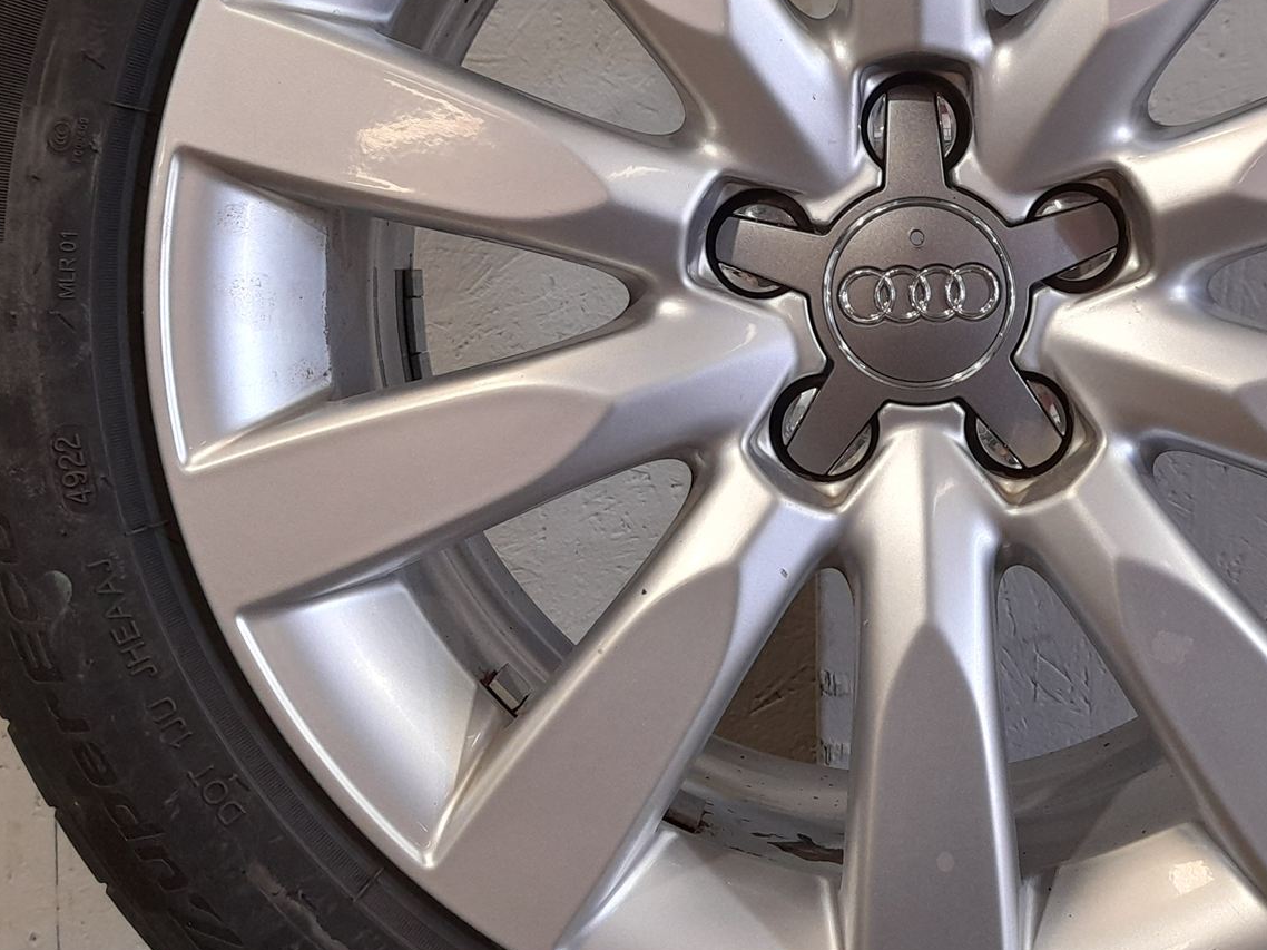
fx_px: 1647
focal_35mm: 45
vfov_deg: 31.7
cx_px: 865
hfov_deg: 41.4
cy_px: 271
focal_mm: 4.6
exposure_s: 1/50
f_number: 2
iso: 160
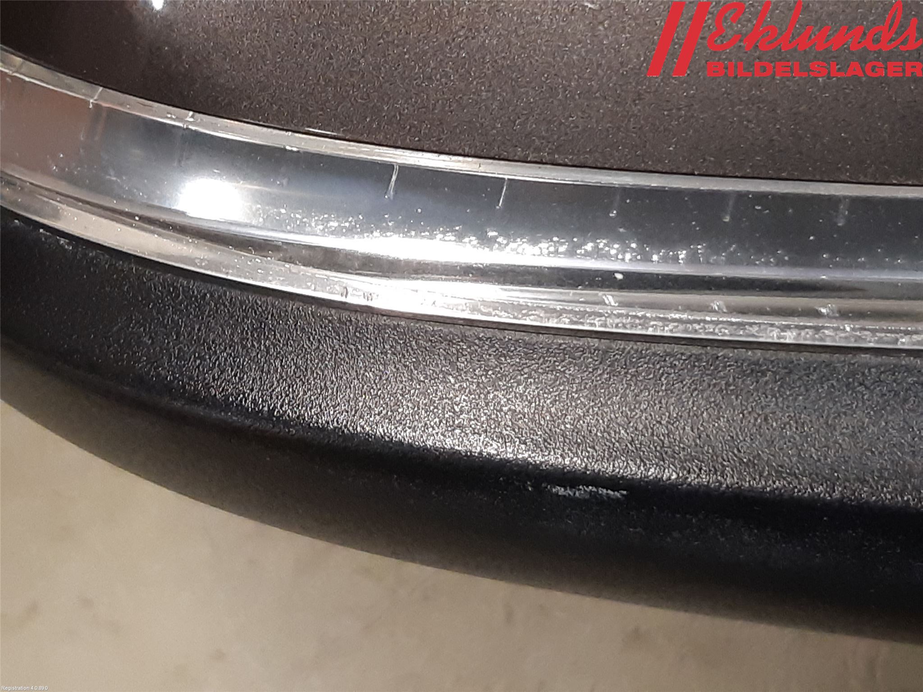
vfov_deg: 53.1
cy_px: 346
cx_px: 462
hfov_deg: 67.3
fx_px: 693
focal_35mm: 26
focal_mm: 3.93
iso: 200
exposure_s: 1/50
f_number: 1.7
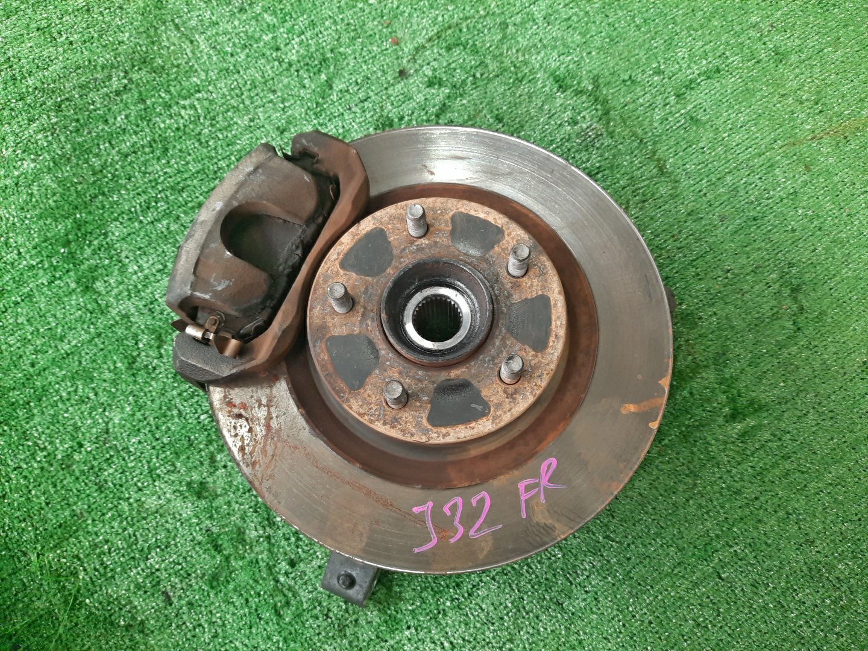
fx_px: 627
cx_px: 434
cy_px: 326
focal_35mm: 25
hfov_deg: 69.4
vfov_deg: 54.9
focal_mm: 4.6
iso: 190
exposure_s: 1/50
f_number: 2
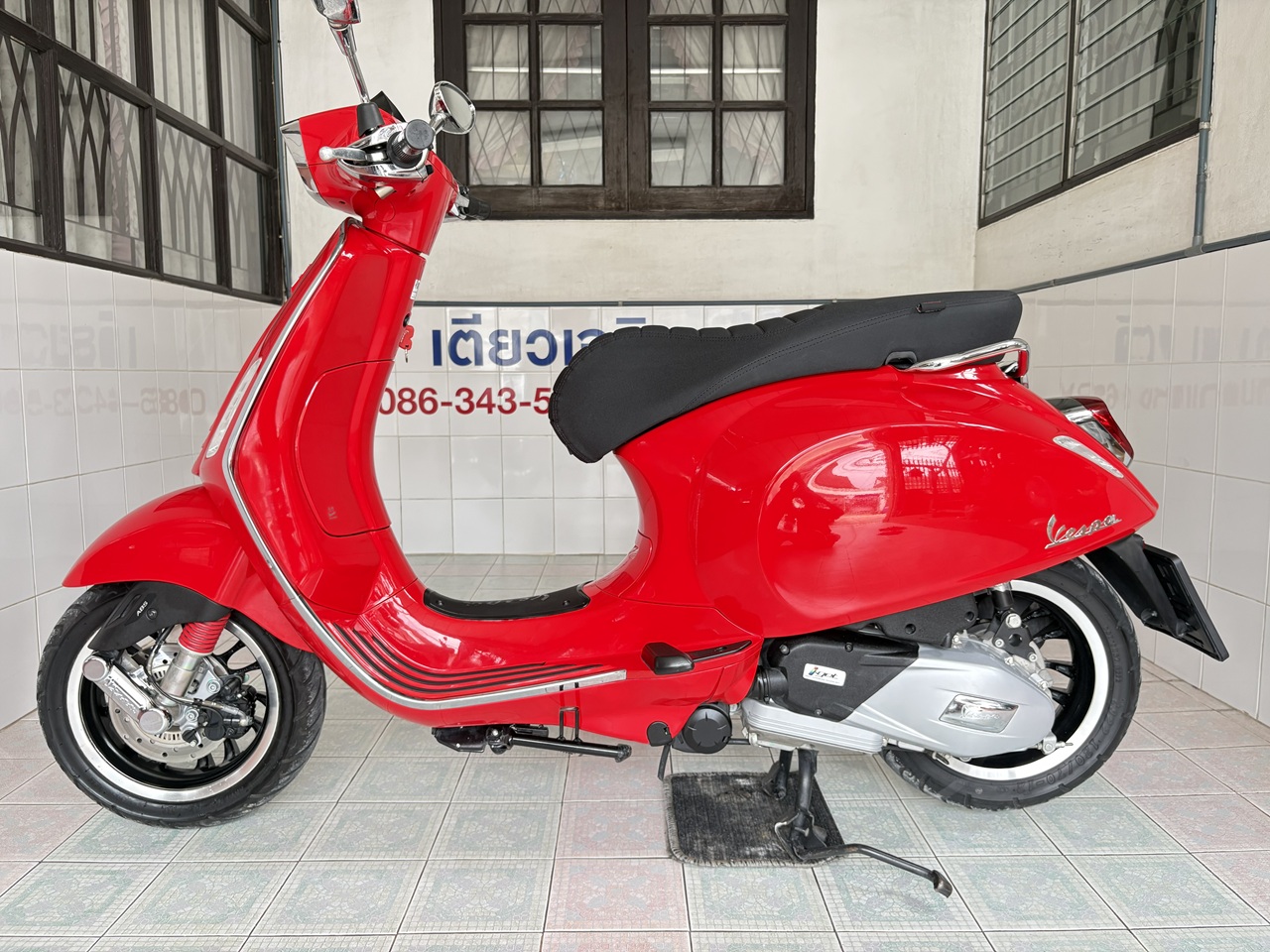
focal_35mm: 26
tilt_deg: -6.1
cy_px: 476
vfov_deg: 53.1
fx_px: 954
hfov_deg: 67.3
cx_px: 635
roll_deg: +0.9
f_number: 1.6
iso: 125
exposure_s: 1/77
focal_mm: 5.96
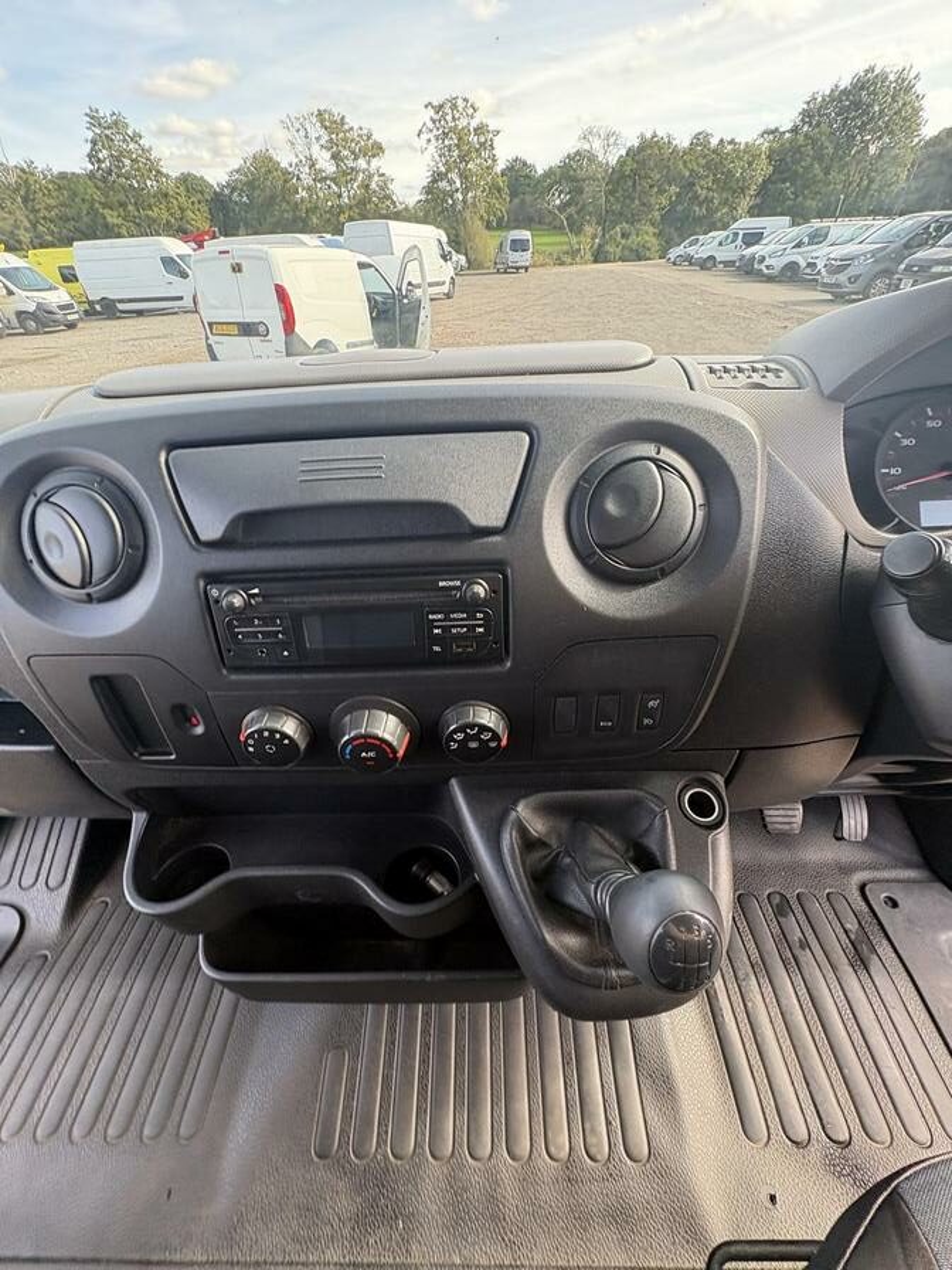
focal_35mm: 14
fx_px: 513
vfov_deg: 102.1
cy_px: 635
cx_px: 476
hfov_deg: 85.7
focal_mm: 2.22
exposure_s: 1/99
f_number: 2.2
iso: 125
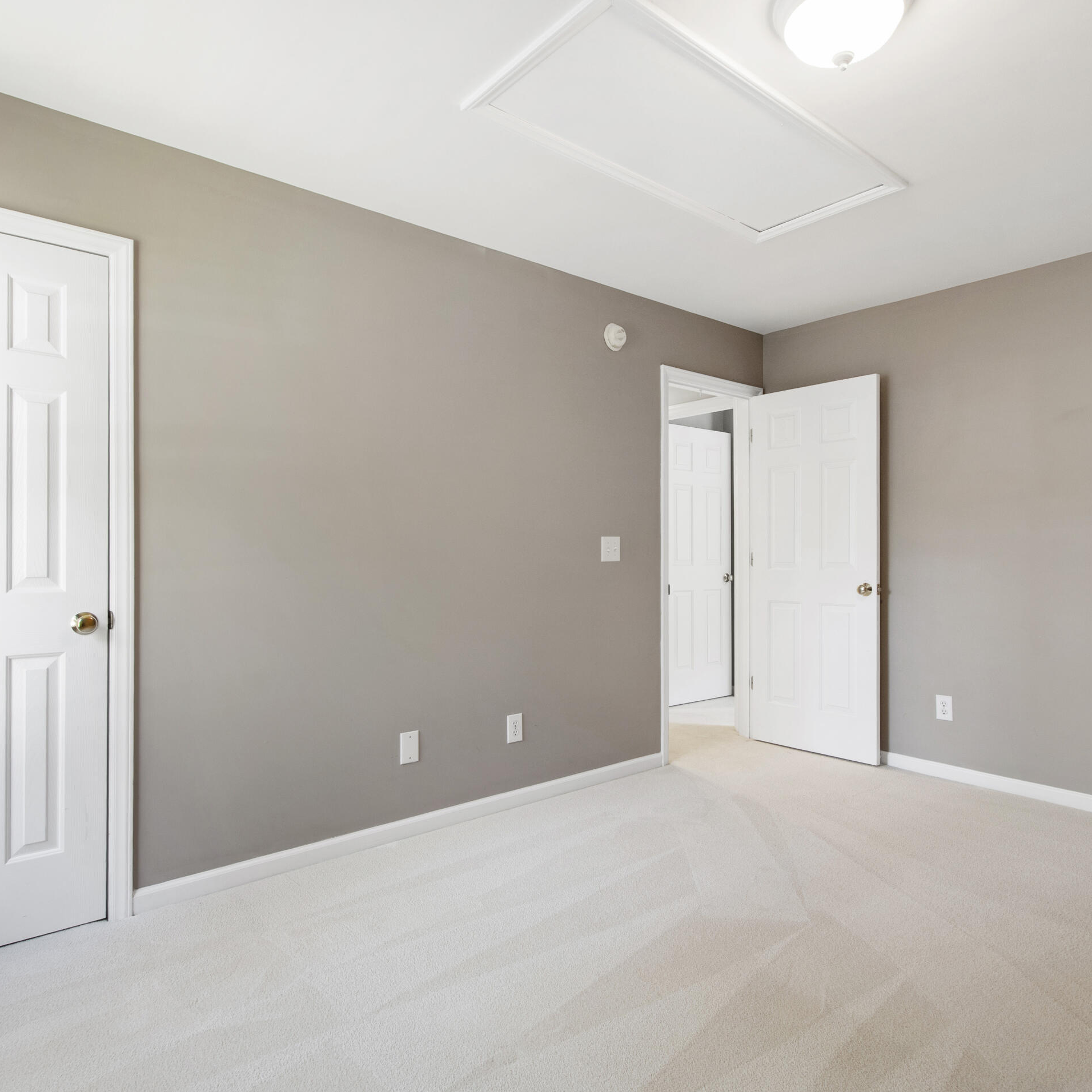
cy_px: 543
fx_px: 714
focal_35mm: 20
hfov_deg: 74.7
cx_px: 585
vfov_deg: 74.8
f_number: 8
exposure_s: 1/2
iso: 100
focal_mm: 10
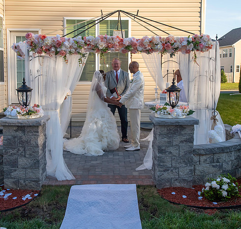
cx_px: 112
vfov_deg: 33.1
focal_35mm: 50
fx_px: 386
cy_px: 108
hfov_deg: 34.6
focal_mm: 24
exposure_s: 1/250
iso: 400
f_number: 8
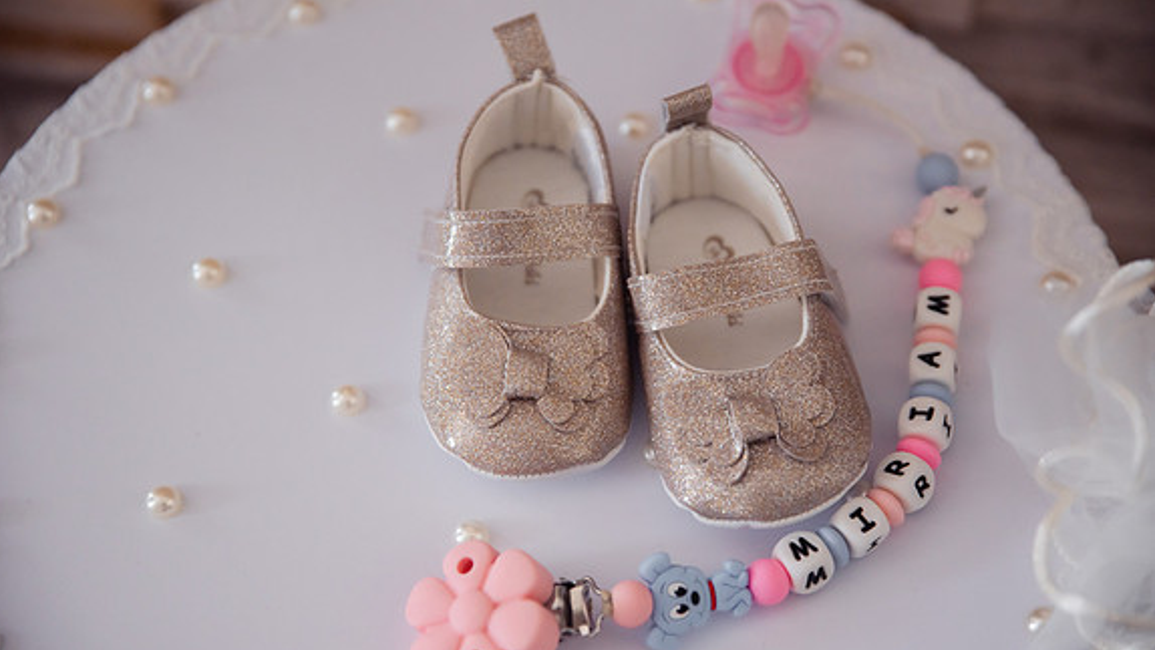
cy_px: 355
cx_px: 575
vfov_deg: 16.8
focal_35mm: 72
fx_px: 2205
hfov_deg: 29.3
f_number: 2.8
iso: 1000
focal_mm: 68
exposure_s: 1/160
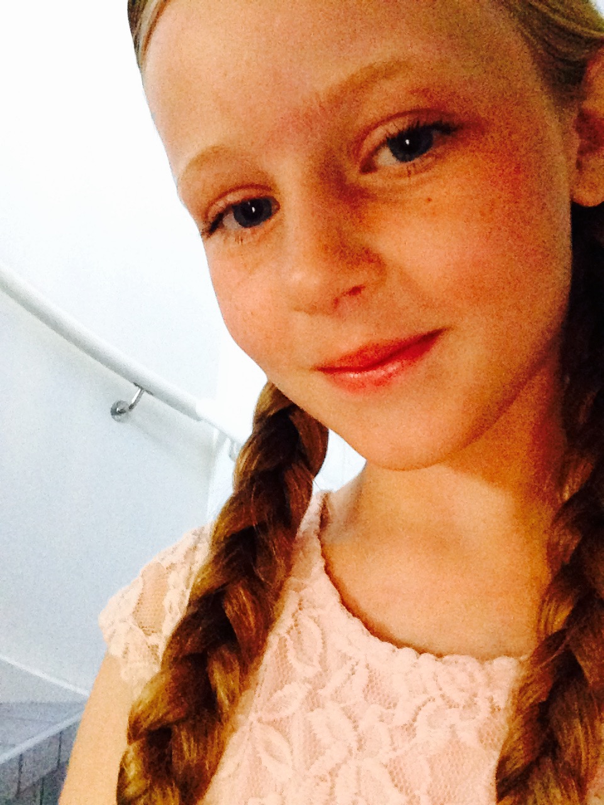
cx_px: 302
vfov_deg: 52.6
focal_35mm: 35
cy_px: 402
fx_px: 814
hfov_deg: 40.7
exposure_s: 1/15
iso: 500
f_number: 2.4
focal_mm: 2.18
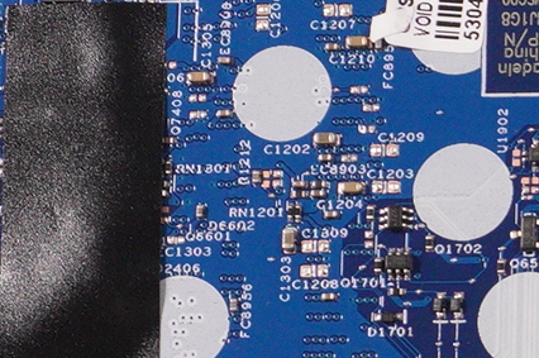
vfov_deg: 6.2
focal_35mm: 223
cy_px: 132
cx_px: 879
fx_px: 3328
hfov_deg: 9.0
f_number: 6.3
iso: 800
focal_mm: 21
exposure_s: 1/250
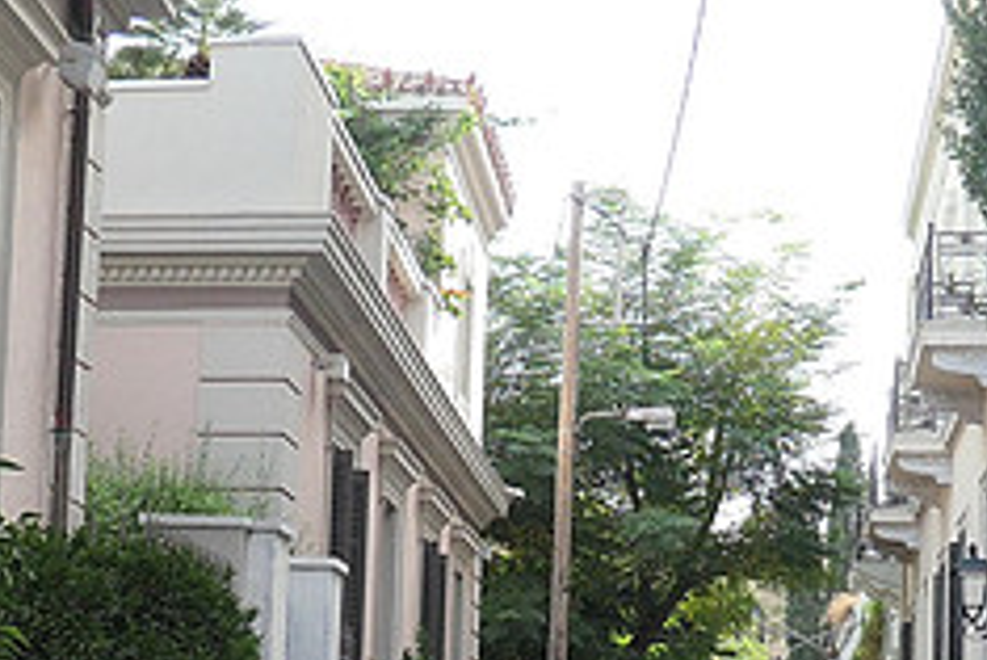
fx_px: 2441
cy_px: 595
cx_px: 634
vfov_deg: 15.2
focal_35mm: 89
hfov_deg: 22.8
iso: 500
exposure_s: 1/1000
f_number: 3.3
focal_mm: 8.8
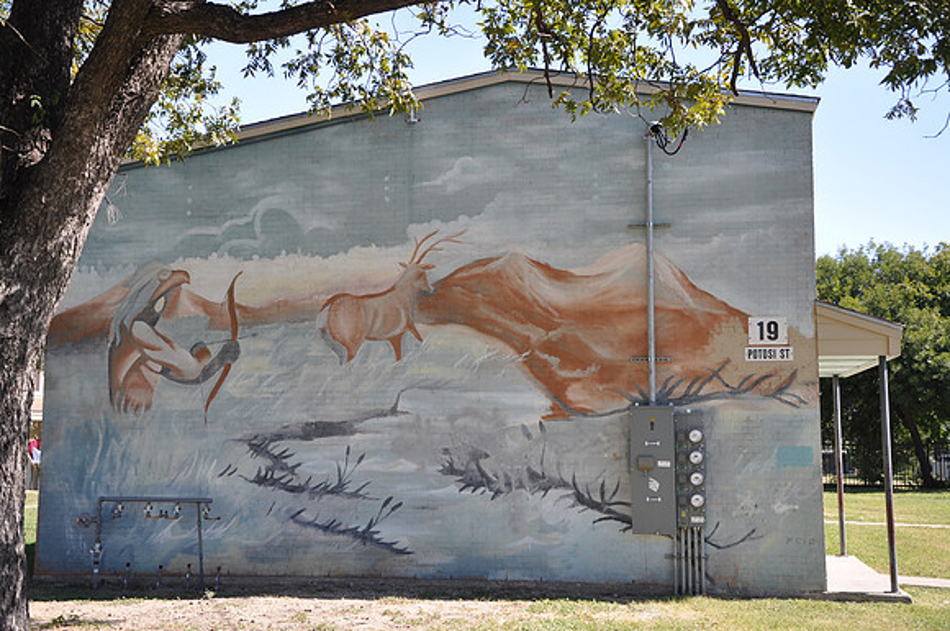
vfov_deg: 29.8
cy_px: 316
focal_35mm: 45
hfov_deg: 43.7
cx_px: 475
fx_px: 1186
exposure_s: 1/125
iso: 200
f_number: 5.6
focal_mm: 30
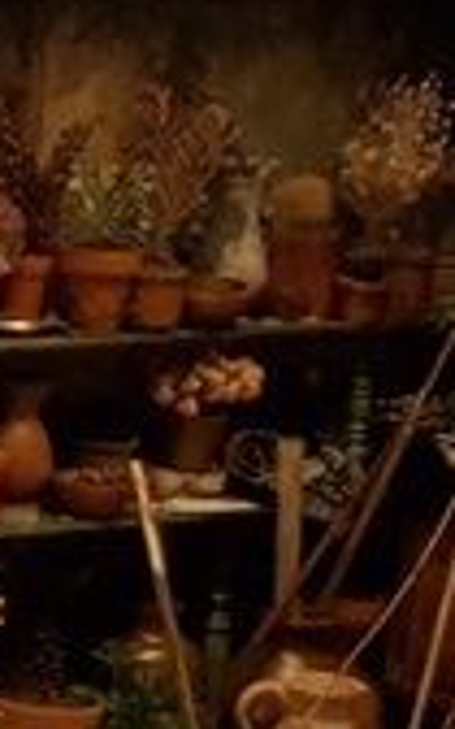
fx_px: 2500
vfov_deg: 16.3
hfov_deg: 9.3
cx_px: -654
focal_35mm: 126
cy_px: 699
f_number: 1.7
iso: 320
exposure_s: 1/10
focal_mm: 4.2
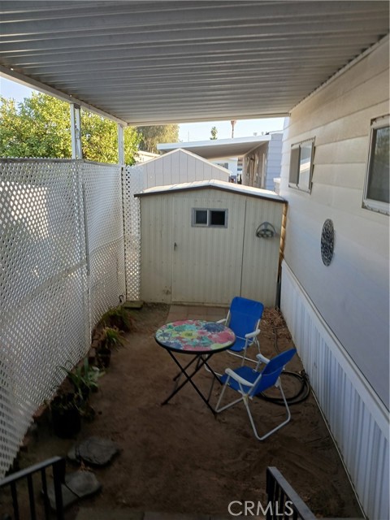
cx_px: 195
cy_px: 260
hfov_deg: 53.1
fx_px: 391
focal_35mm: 26
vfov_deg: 67.3
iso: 32
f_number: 1.8
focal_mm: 3.98
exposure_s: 1/60
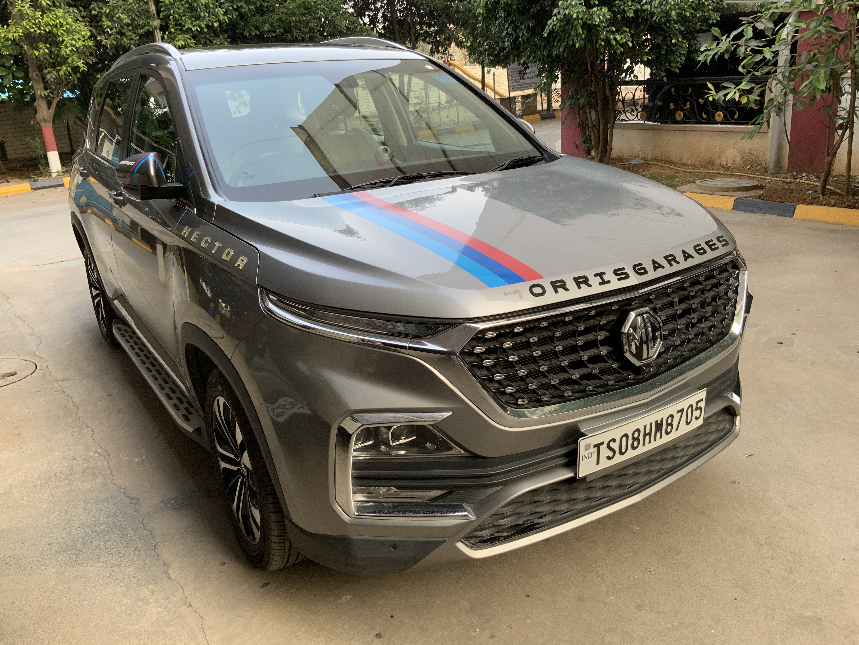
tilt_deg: -19.7
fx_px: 720
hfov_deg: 61.7
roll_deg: +3.7
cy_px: 322
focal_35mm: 29
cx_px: 430
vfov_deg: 48.2
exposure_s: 1/122
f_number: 1.8
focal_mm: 3
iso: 50
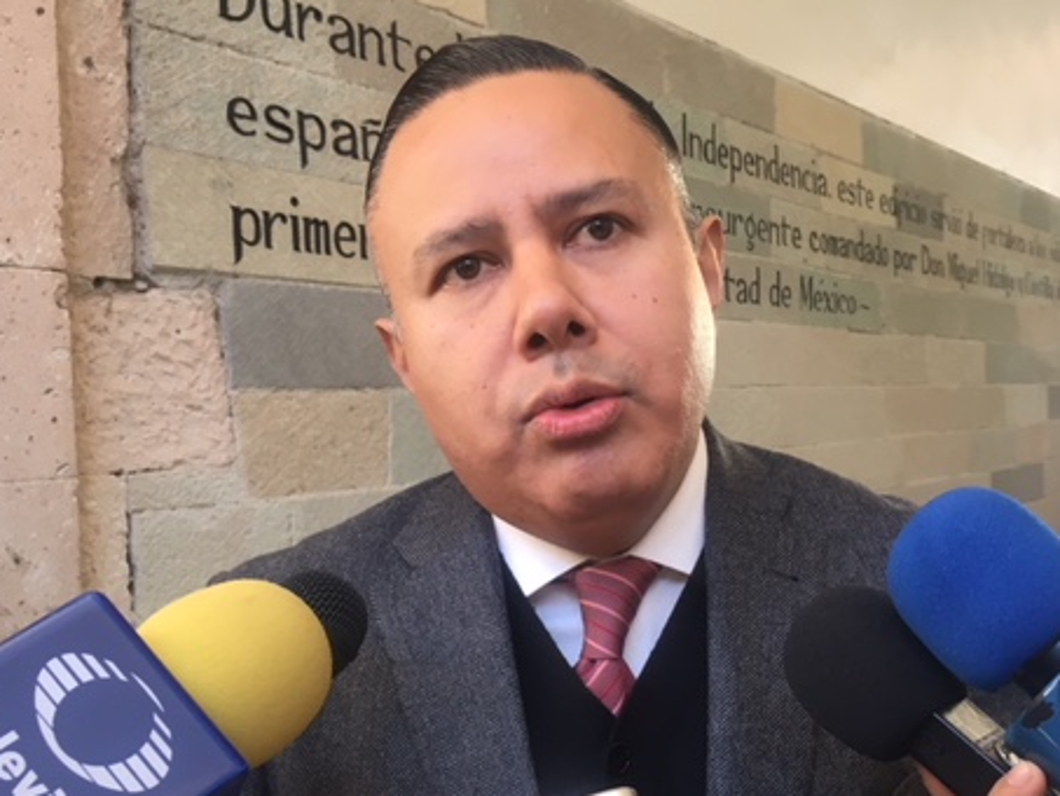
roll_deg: +0.6
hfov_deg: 45.6
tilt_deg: -2.3
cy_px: 457
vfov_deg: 35.1
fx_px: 1256
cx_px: 620
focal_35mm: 41
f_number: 2.2
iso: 25
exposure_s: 1/40
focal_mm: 4.15
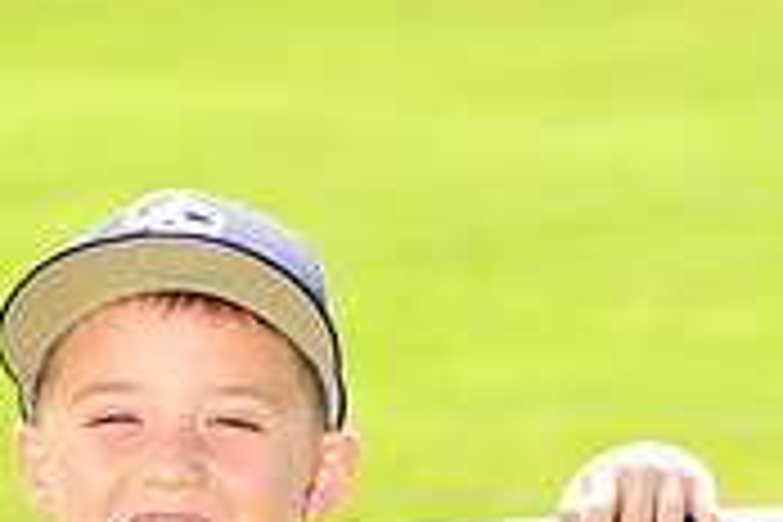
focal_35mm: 316
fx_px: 6872
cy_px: 772
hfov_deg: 6.5
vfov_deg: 4.3
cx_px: 189
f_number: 5
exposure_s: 1/250
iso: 100
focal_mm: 95
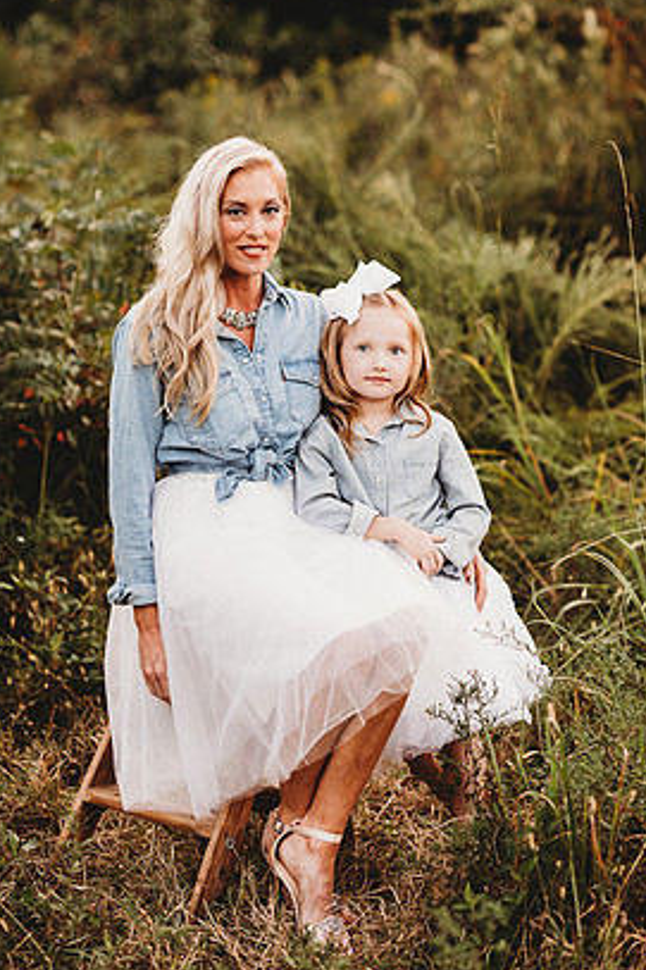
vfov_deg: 21.7
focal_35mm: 94
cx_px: 319
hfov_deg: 14.5
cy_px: 443
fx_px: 2532
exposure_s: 1/200
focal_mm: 85
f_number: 2.2
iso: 125
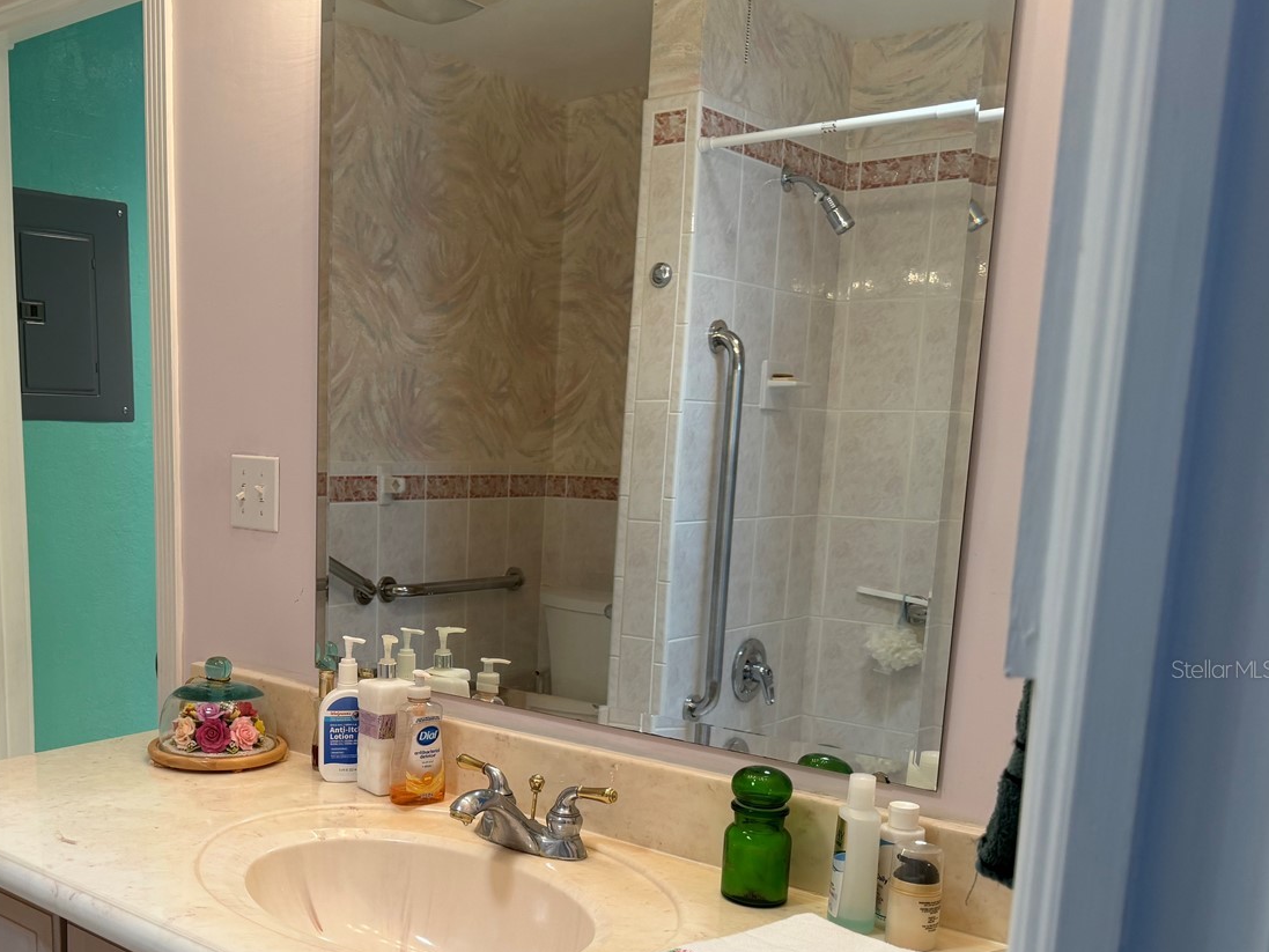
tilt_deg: -10.2
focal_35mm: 35
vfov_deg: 40.0
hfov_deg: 50.9
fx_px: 1283
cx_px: 355
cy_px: 669
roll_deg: -0.6
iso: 100
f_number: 1.78
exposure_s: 1/60
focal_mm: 6.76
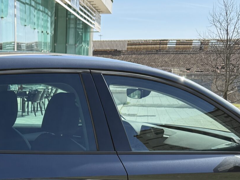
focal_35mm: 75
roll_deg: -0.1
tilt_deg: -16.0
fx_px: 520
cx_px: 30
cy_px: 223
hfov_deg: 25.3
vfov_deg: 18.5
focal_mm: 6.76
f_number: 1.78
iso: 100
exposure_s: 1/2703
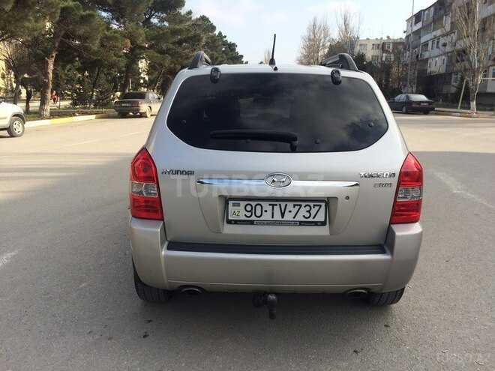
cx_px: 248
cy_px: 186
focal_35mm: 29
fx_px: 415
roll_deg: +1.0
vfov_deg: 48.2
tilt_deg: -12.2
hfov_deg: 61.7
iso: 32
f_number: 2.2
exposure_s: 1/1208
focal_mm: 4.15
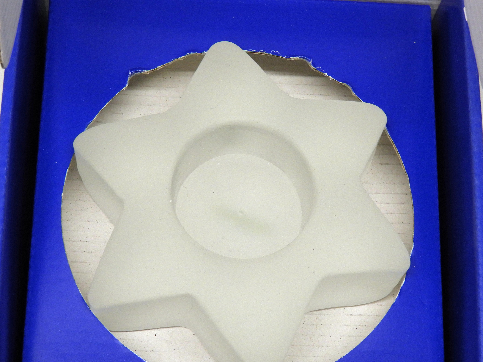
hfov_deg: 22.5
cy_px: 221
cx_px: 269
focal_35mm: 87
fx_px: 1214
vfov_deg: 17.0
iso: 220
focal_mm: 12.5
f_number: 4.5
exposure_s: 1/30
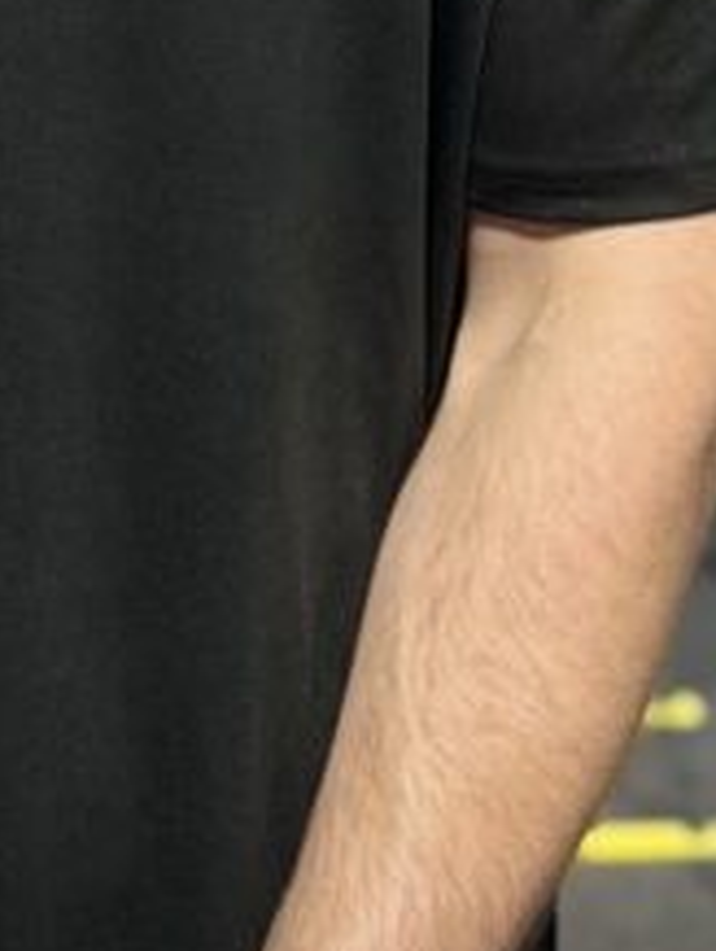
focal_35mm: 225
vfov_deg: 8.5
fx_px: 6193
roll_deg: -3.2
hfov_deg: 6.6
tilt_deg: -5.8
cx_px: 92
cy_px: -624
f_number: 1.78
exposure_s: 1/50
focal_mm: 6.76
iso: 125
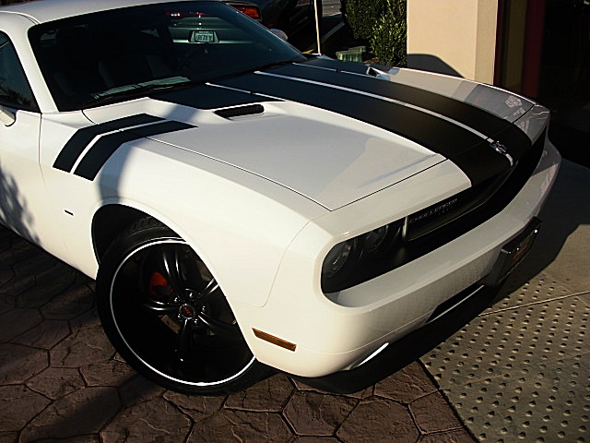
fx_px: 614
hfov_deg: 51.4
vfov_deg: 39.7
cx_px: 295
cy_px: 222
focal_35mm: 36
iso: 50
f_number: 7.9
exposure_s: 1/200
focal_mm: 6.3
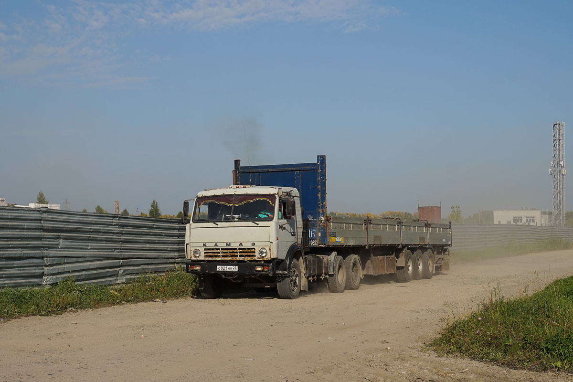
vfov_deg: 26.5
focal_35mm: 51
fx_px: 812
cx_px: 286
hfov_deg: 38.9
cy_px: 191
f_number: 9
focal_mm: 34
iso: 160
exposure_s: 1/800
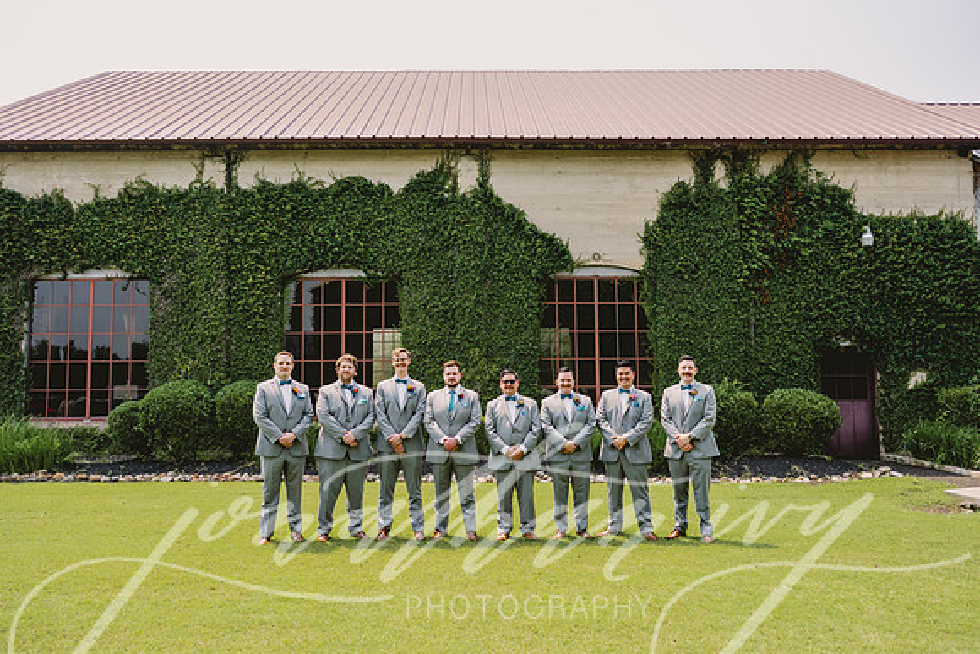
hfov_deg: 63.6
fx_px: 790
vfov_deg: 45.0
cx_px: 490
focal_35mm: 29
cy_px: 327
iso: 400
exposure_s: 1/2000
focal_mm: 29
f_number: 4
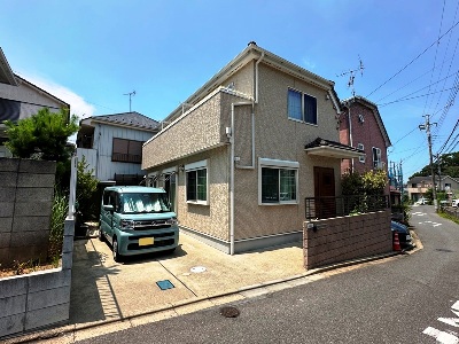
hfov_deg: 102.1
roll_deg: +0.8
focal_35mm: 14
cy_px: 172
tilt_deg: +3.3
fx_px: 186
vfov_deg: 85.7
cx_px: 230
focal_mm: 2.22
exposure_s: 1/1770
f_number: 2.2
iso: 50
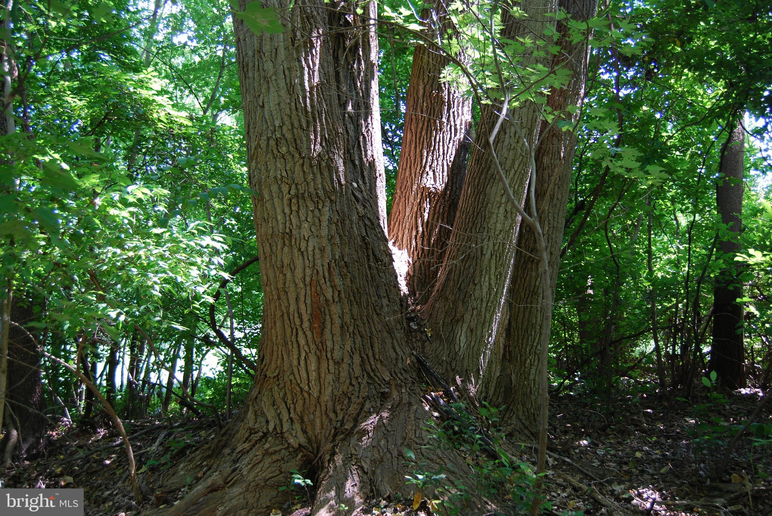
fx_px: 773
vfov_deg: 37.0
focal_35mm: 36
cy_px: 258
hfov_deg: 53.1
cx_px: 386
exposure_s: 1/60
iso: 320
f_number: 4
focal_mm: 24
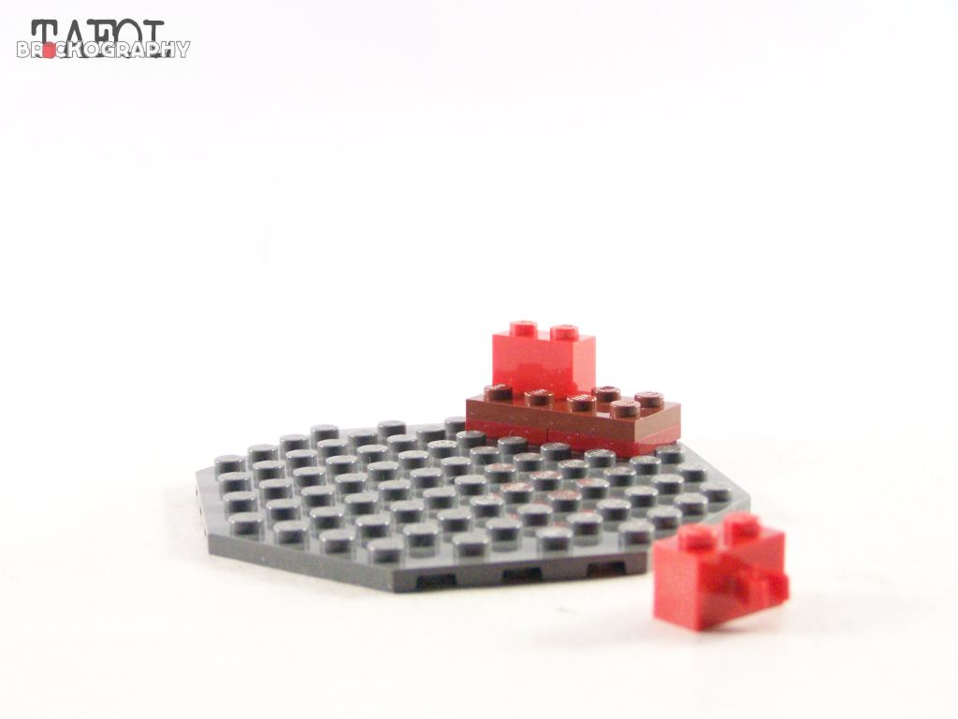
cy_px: 360
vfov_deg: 21.9
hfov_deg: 29.0
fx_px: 1854
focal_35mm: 67
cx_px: 479
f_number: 3.2
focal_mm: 11.1
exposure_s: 1/60
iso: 400
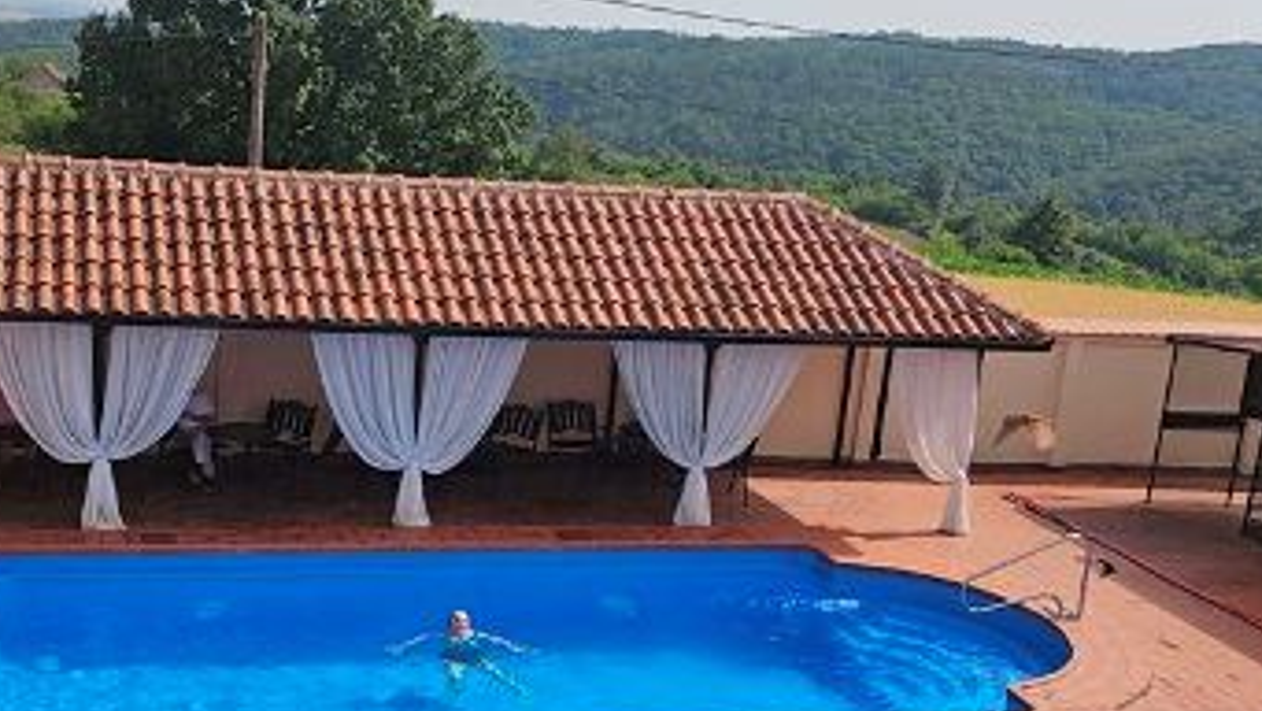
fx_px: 1573
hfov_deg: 43.1
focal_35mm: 47
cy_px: 433
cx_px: 414
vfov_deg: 25.4
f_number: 1.7
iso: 10
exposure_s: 1/1129
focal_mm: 6.3
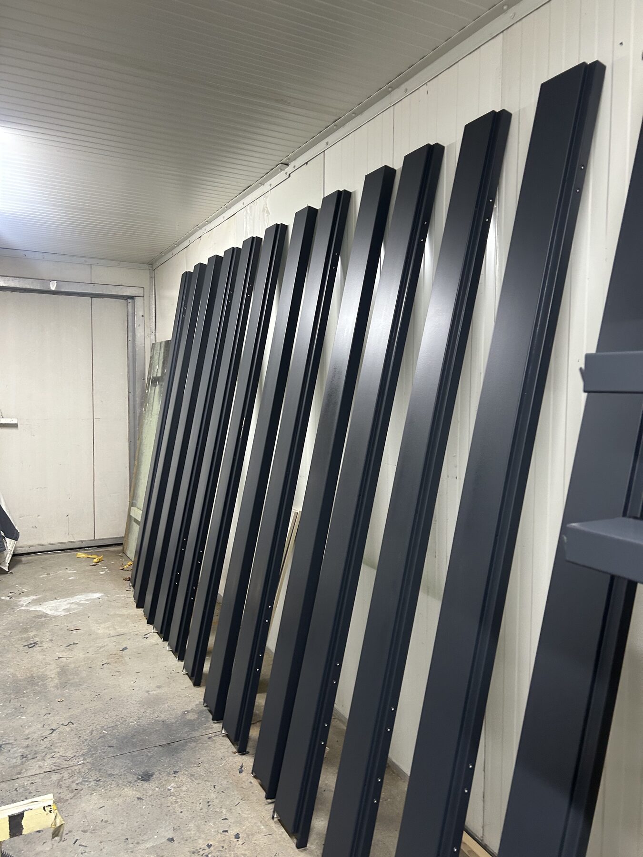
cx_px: 322
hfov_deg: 53.1
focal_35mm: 26
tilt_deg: -2.4
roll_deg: -0.1
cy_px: 428
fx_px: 644
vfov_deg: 67.3
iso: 125
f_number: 1.5
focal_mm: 5.7
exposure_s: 1/50
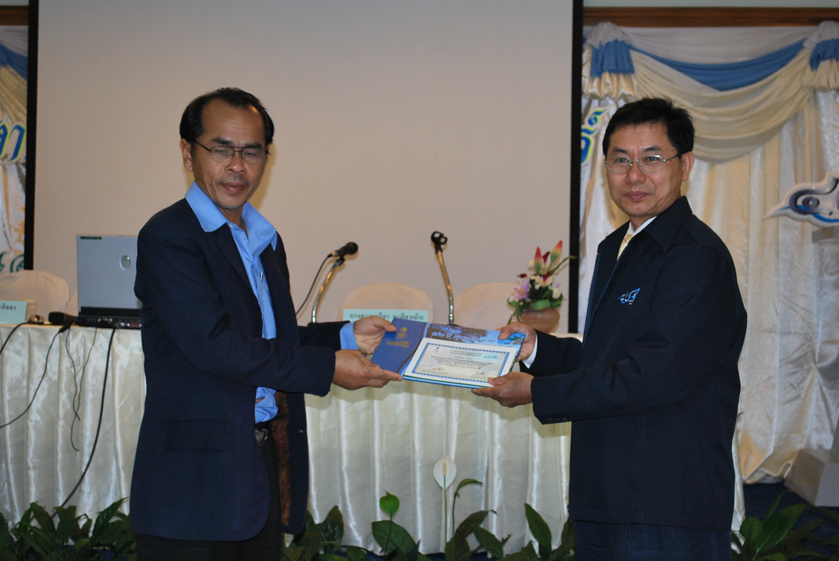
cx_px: 420
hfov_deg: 35.0
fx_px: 1330
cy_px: 280
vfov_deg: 23.8
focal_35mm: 57
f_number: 5.3
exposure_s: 1/25
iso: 400
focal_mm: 38
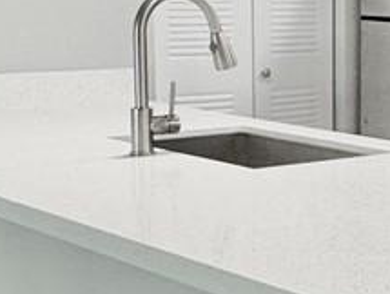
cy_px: 123
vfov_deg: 14.3
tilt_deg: -7.4
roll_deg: -1.7
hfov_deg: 16.8
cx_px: 615
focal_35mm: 104
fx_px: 1174
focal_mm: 2.22
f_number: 2.2
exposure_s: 1/120
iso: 200
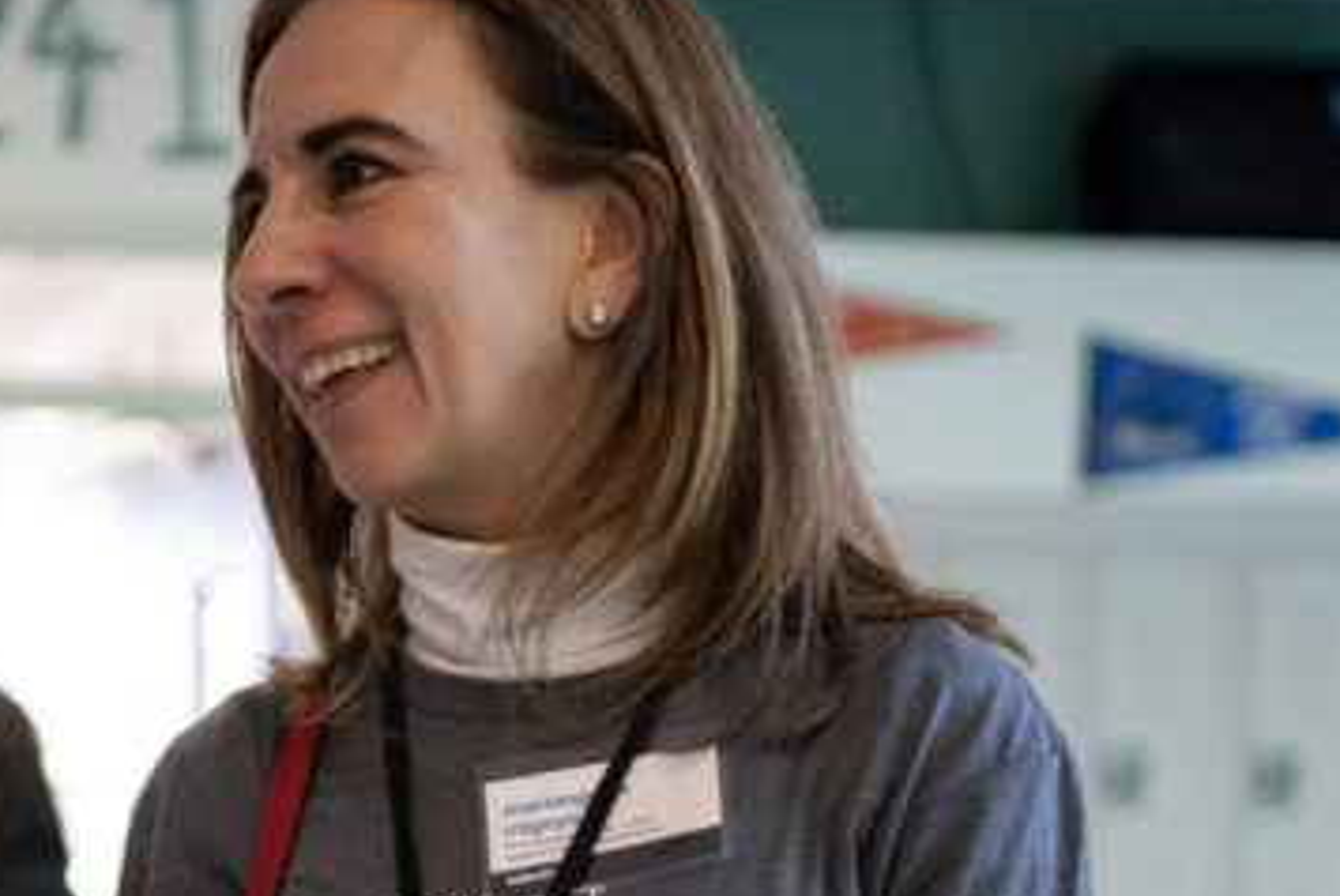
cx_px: -147
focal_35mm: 138
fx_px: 5141
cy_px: 1000
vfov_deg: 9.8
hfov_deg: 14.5
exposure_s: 1/320
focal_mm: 48
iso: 2500
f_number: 2.8
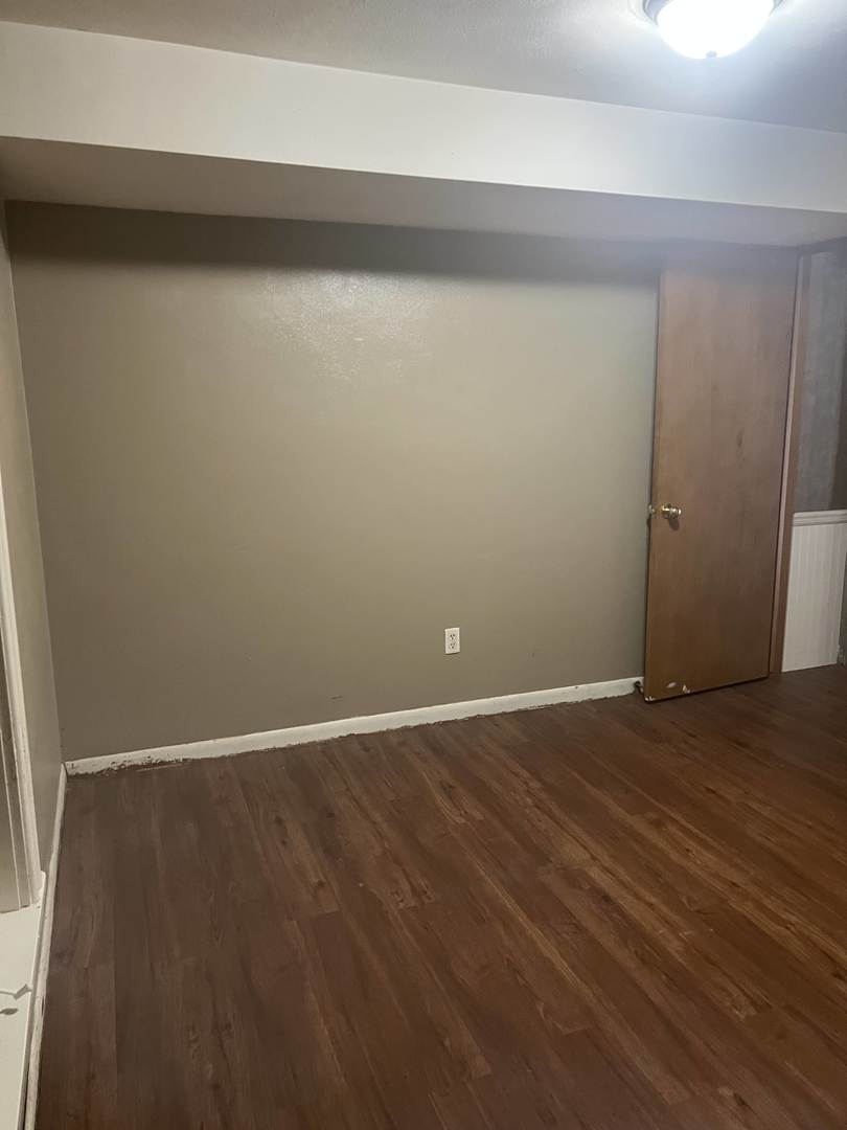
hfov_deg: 53.1
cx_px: 424
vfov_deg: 67.3
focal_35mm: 26
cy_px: 565
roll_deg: +0.6
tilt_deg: -9.1
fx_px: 848
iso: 500
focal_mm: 5.7
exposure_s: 1/60
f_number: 1.5
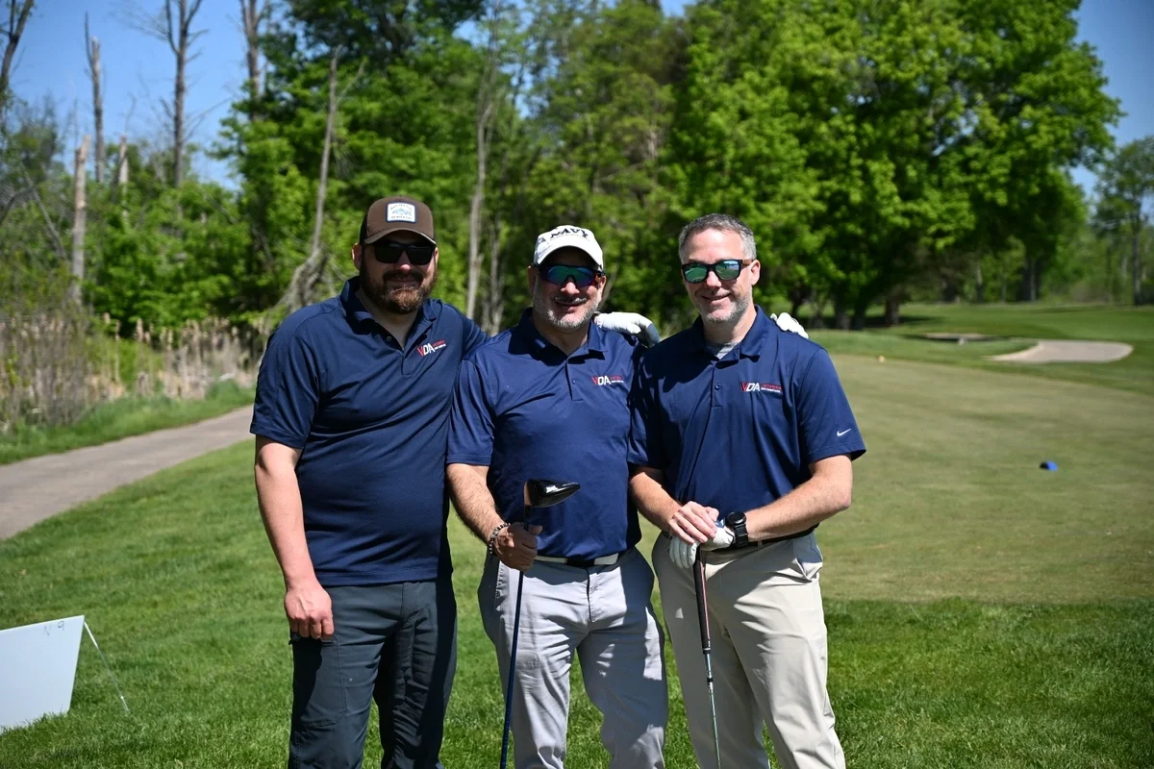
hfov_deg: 28.8
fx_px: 2244
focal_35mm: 70
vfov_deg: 19.5
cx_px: 577
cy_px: 384
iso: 200
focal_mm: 70
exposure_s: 1/2000
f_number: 4
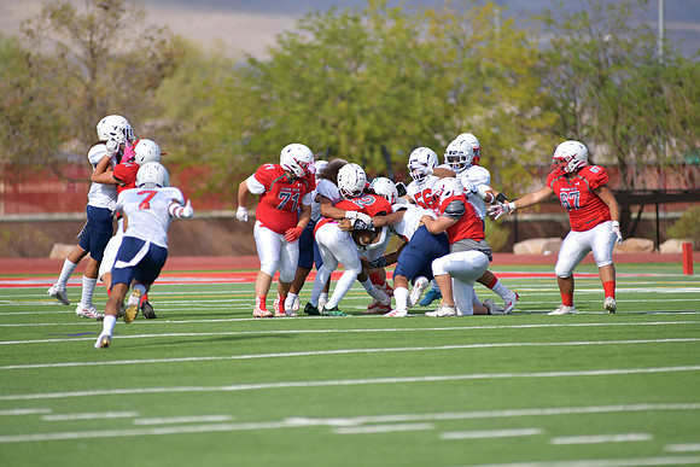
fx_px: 5834
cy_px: 234
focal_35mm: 300
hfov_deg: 6.9
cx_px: 350
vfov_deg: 4.6
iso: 125
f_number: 3.5
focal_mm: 300
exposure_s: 1/2000
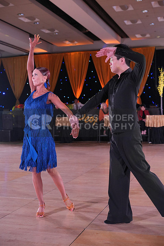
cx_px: 82
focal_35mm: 50
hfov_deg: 27.0
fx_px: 341
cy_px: 123
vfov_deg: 39.6
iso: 2000
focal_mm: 50
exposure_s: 1/400
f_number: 4
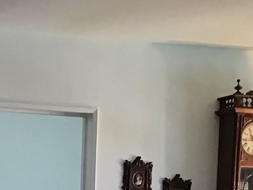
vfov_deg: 9.4
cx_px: 21
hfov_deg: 13.0
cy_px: 345
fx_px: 1096
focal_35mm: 150
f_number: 2.4
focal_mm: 3.3
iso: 80
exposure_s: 1/30
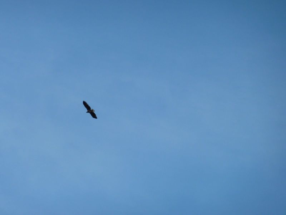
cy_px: 108
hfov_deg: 6.6
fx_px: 2479
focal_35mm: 300
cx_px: 143
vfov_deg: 5.0
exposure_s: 1/640
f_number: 5.6
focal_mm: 49.2
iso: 80
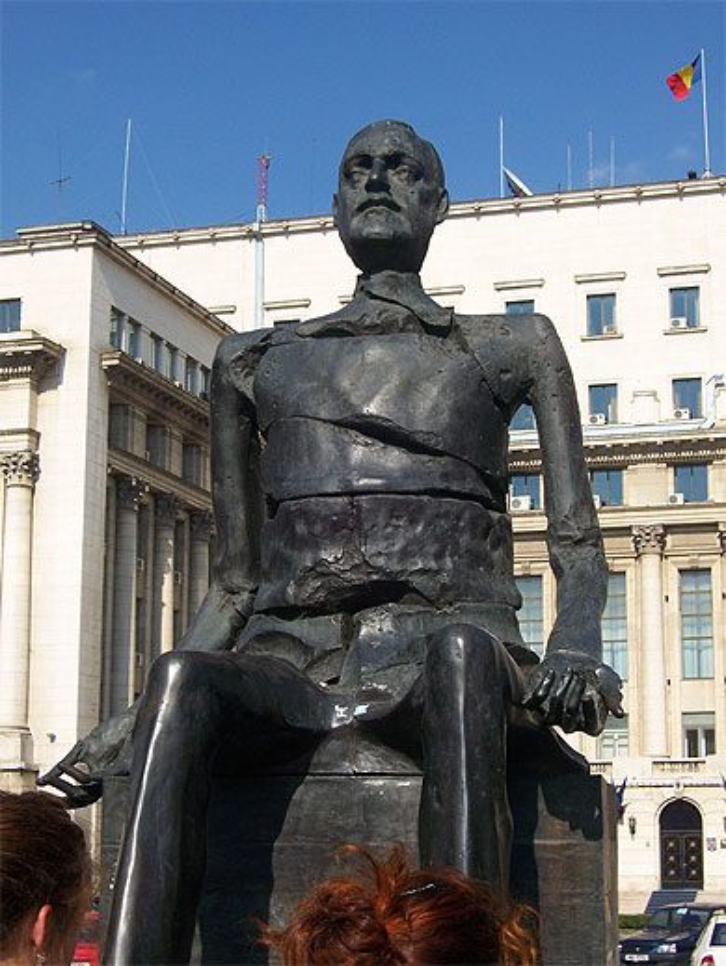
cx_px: 363
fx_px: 1955
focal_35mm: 70
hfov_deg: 21.0
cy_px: 483
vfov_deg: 27.8
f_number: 6.3
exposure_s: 1/400
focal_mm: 11.6
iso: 80
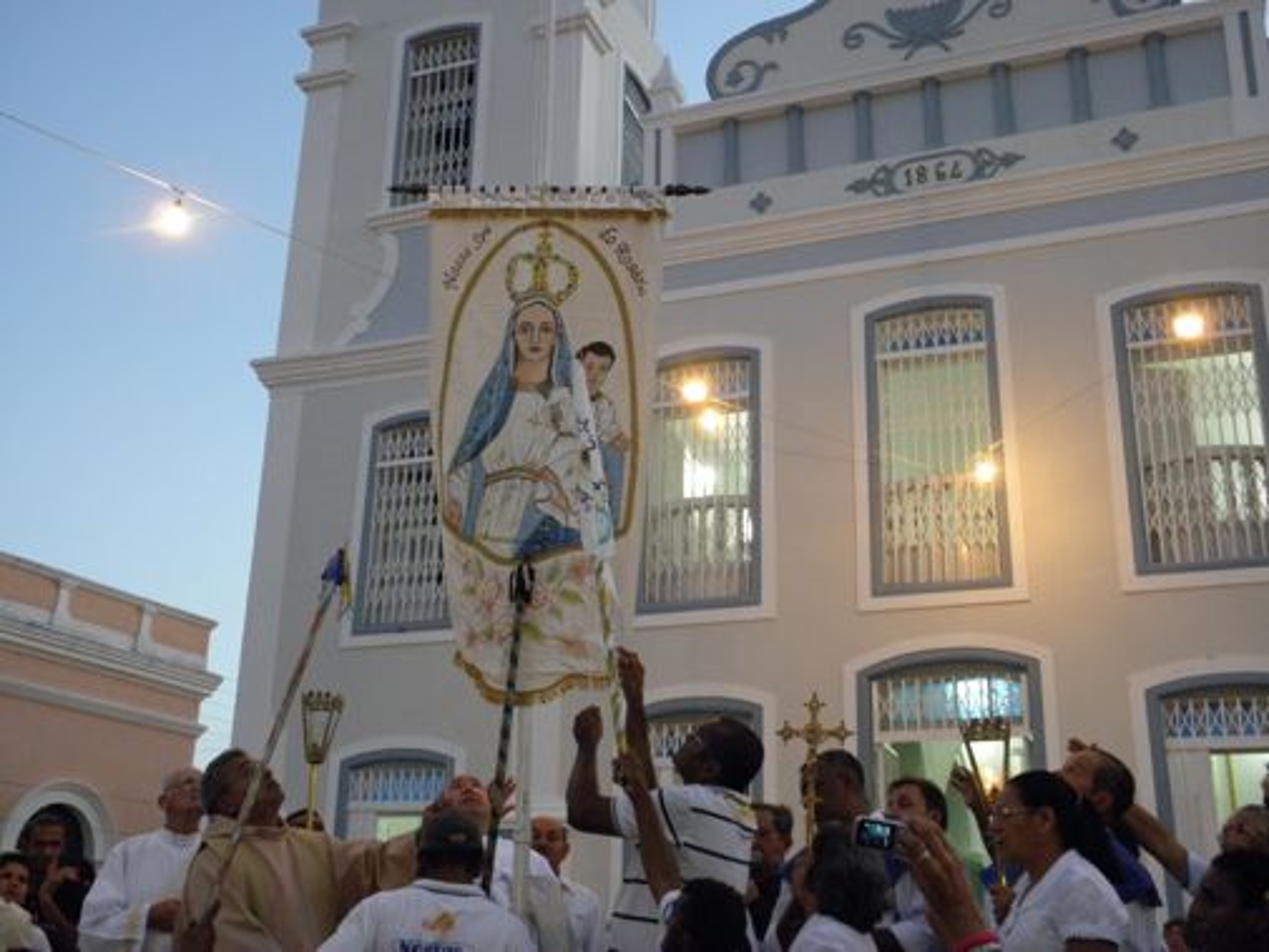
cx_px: 634
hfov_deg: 49.0
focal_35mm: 38
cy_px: 476
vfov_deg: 37.7
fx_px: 1393
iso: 400
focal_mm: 6.8
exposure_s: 1/30
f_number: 3.7
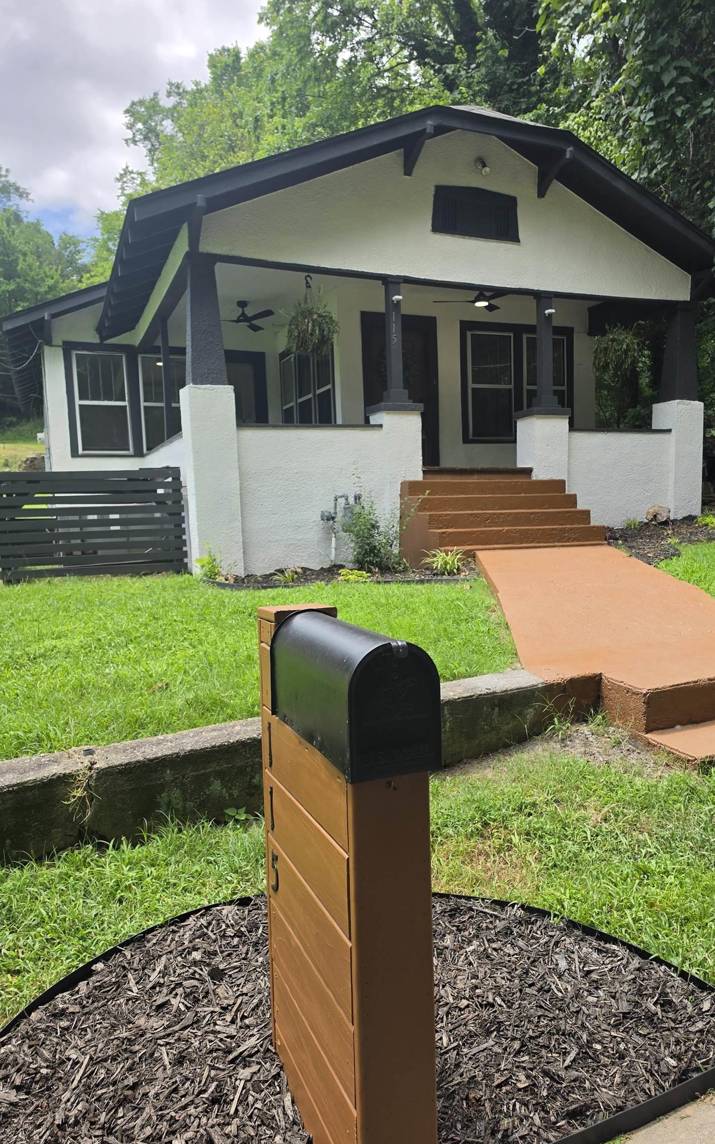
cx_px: 402
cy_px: 581
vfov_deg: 72.5
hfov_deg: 49.2
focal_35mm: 25
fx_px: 780
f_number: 1.4
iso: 64
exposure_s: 1/3418
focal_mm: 6.5
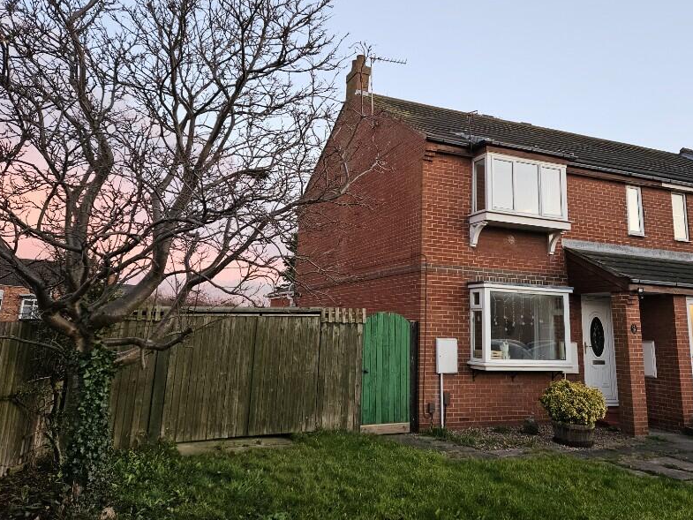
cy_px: 195
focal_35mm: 30
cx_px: 404
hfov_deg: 59.6
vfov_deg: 46.4
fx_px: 601
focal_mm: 5.4
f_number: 1.8
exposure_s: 1/180
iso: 200
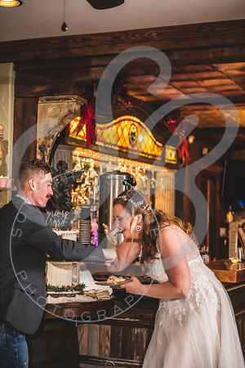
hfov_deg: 19.5
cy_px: 184
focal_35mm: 70
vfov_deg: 28.8
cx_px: 122
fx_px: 715
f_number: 2.8
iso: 1000
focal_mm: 70
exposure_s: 1/100
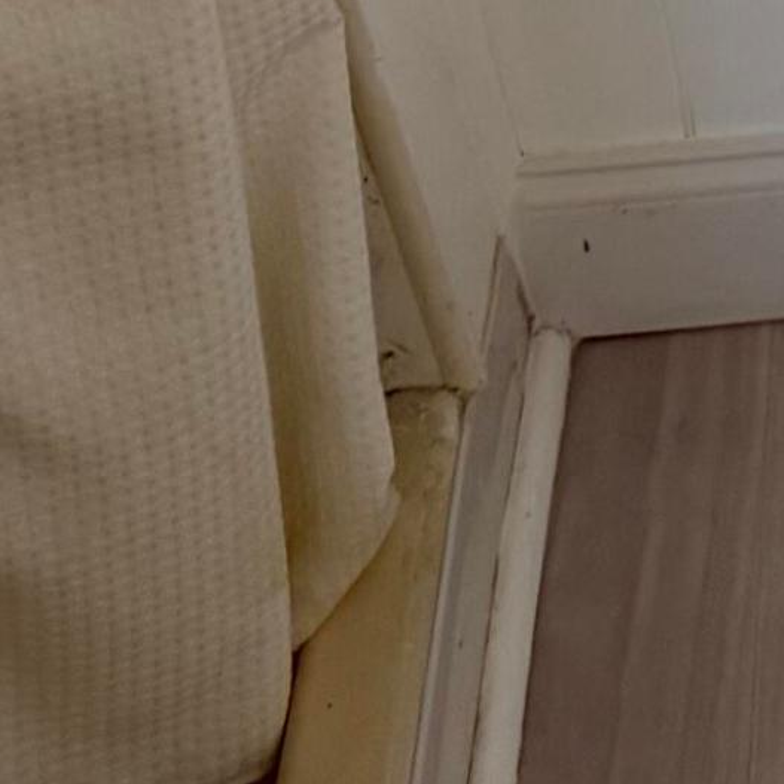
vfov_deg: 13.8
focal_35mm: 116
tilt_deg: -37.5
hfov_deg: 12.6
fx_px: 2972
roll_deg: -5.4
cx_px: 1714
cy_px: -488
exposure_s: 1/60
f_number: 1.78
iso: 320
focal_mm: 6.76
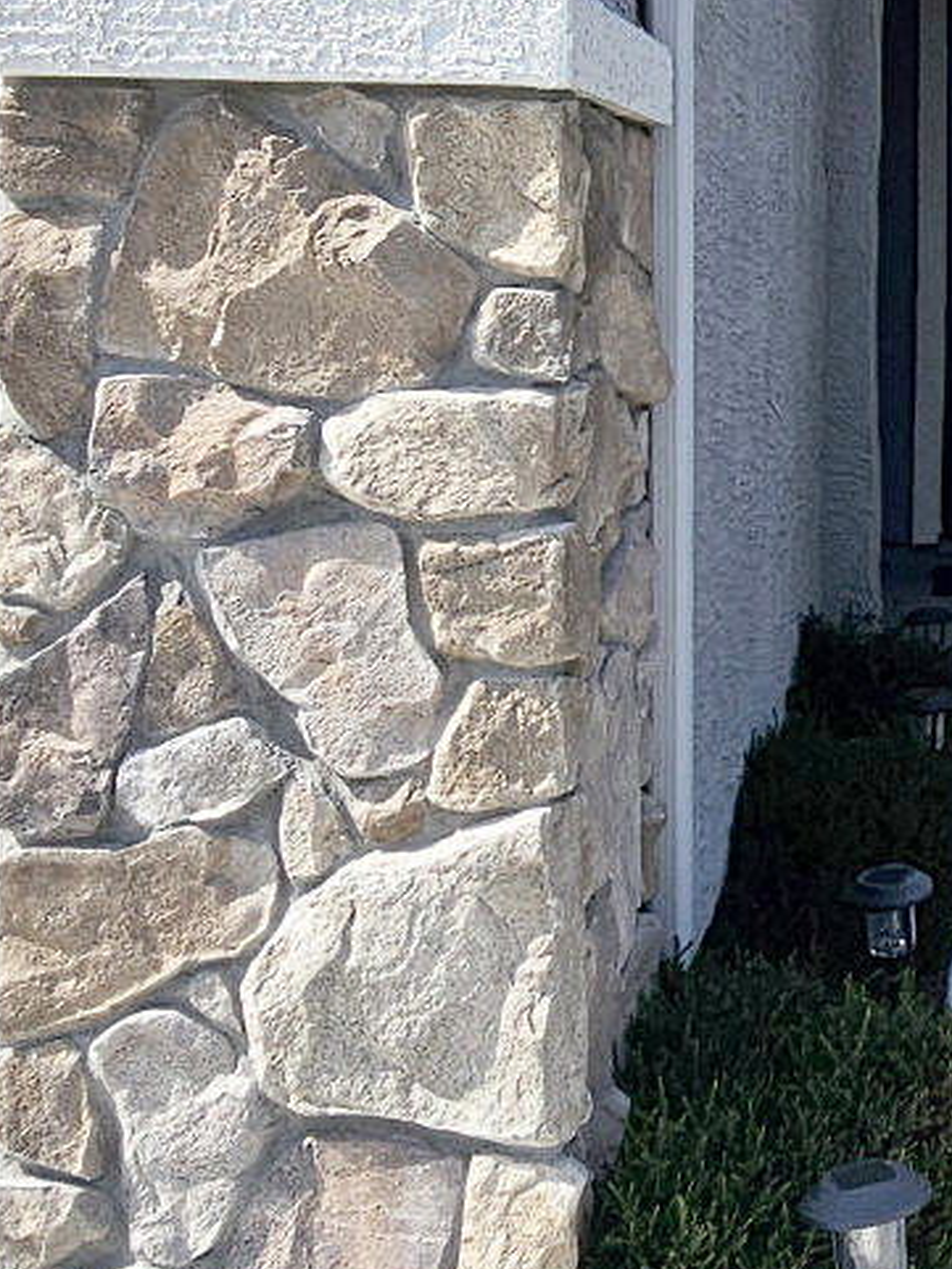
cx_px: 1355
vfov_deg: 34.8
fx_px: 1979
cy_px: 317
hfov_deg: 22.9
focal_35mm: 54
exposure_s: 1/2686
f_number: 2.2
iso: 50
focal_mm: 2.2
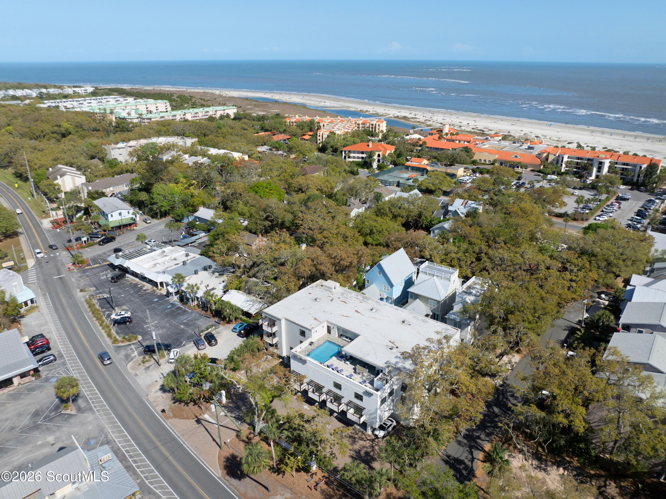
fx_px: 461
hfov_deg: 71.6
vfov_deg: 56.8
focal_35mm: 24
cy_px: 250
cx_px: 333
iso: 100
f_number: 2.8
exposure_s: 1/640
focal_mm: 12.29
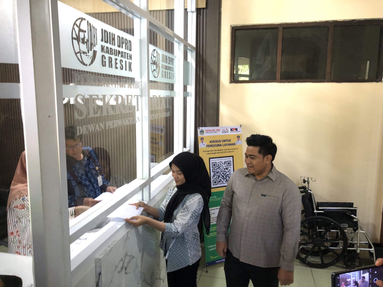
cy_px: 144
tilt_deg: -7.0
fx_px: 310
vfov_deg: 49.7
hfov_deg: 63.4
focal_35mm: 28
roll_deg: -0.9
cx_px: 192
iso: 100
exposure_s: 1/4
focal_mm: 4
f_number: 1.8
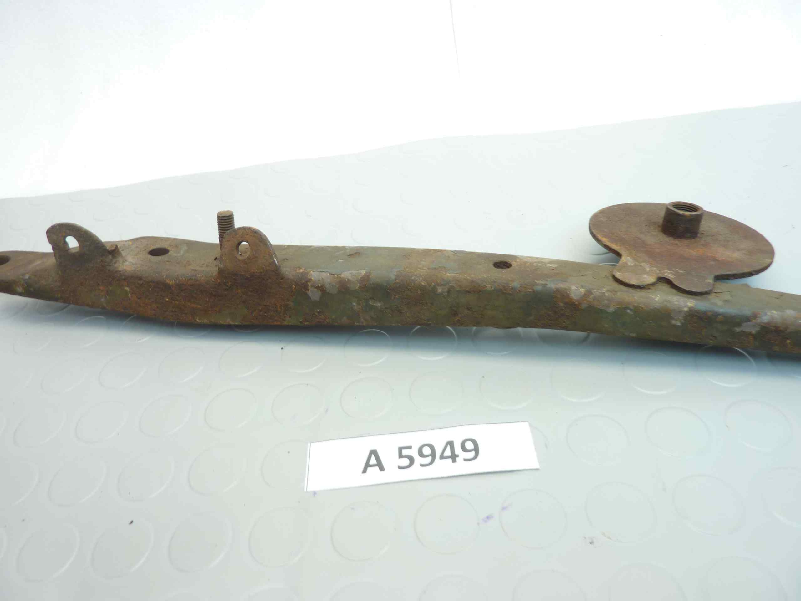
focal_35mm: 25
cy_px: 300
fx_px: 578
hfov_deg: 69.4
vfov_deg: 54.9
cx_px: 400
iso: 80
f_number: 3.3
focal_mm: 4.1
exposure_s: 1/10
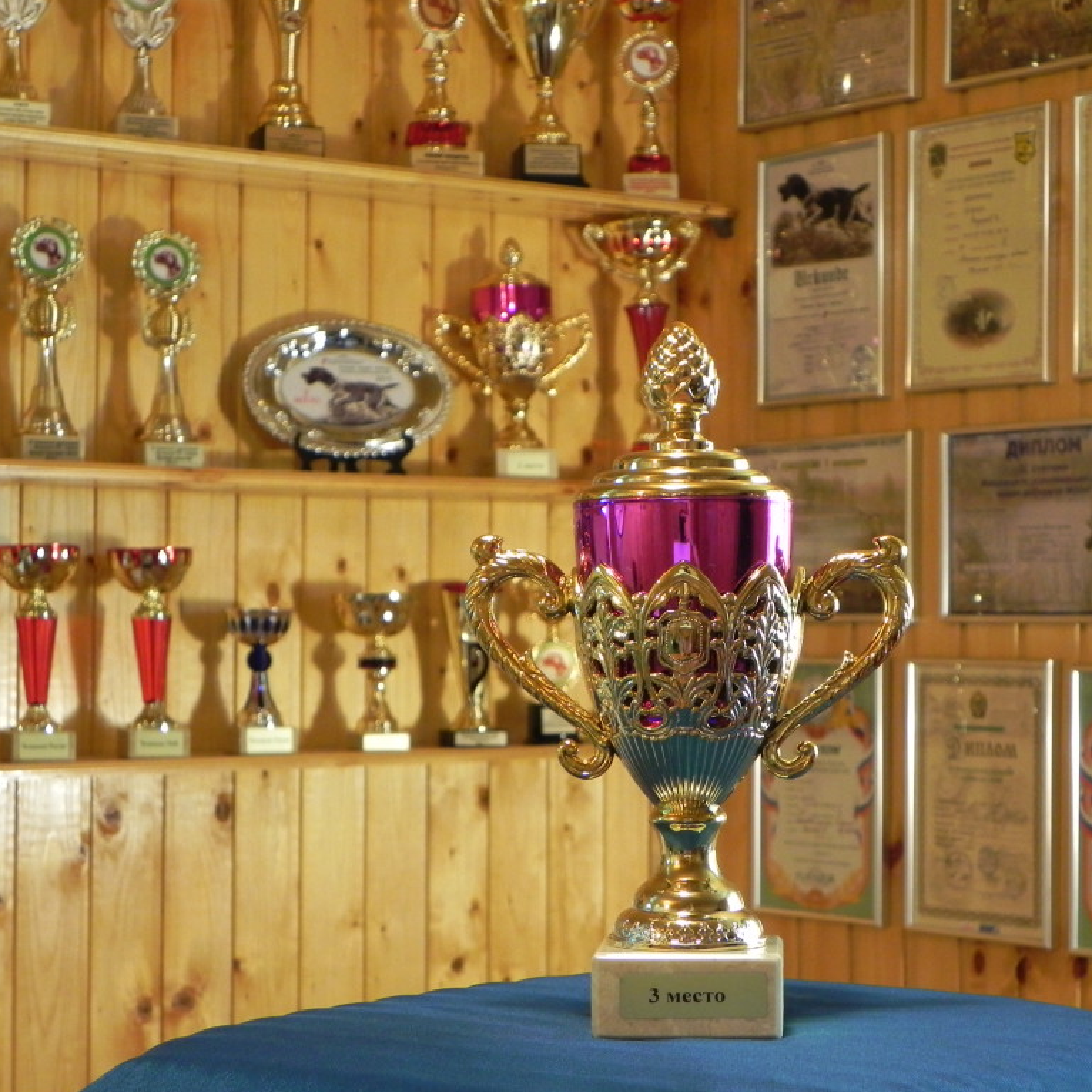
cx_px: 660
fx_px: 2784
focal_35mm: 78
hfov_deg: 22.2
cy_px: 546
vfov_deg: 22.2
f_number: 3.5
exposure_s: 1/18.1
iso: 400
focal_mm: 11.8
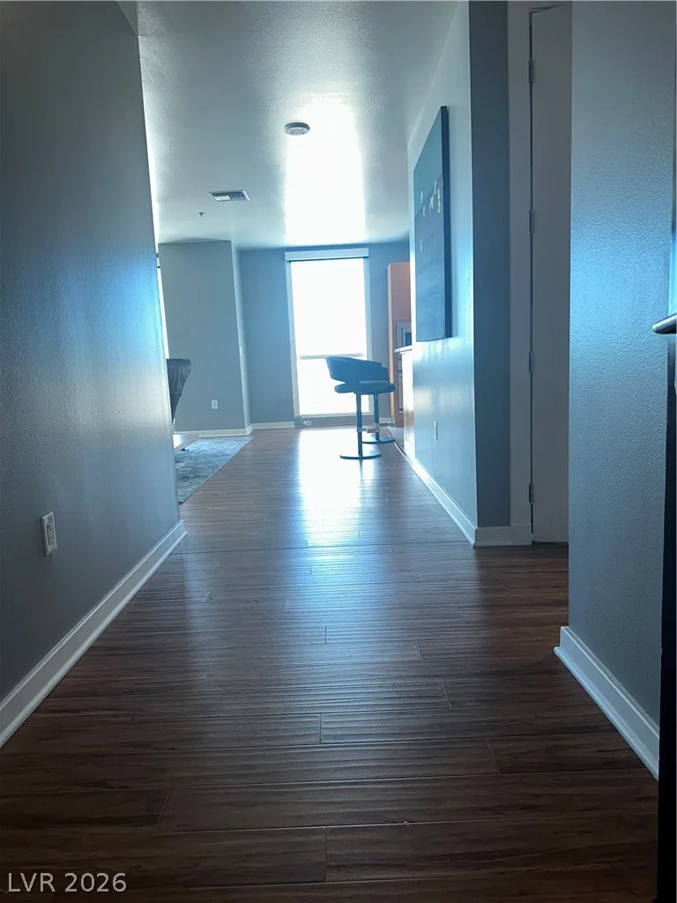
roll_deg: +2.6
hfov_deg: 56.8
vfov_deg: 71.6
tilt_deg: -7.1
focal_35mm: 24
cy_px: 452
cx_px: 338
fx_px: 626
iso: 64
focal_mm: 6.86
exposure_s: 1/42
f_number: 1.78
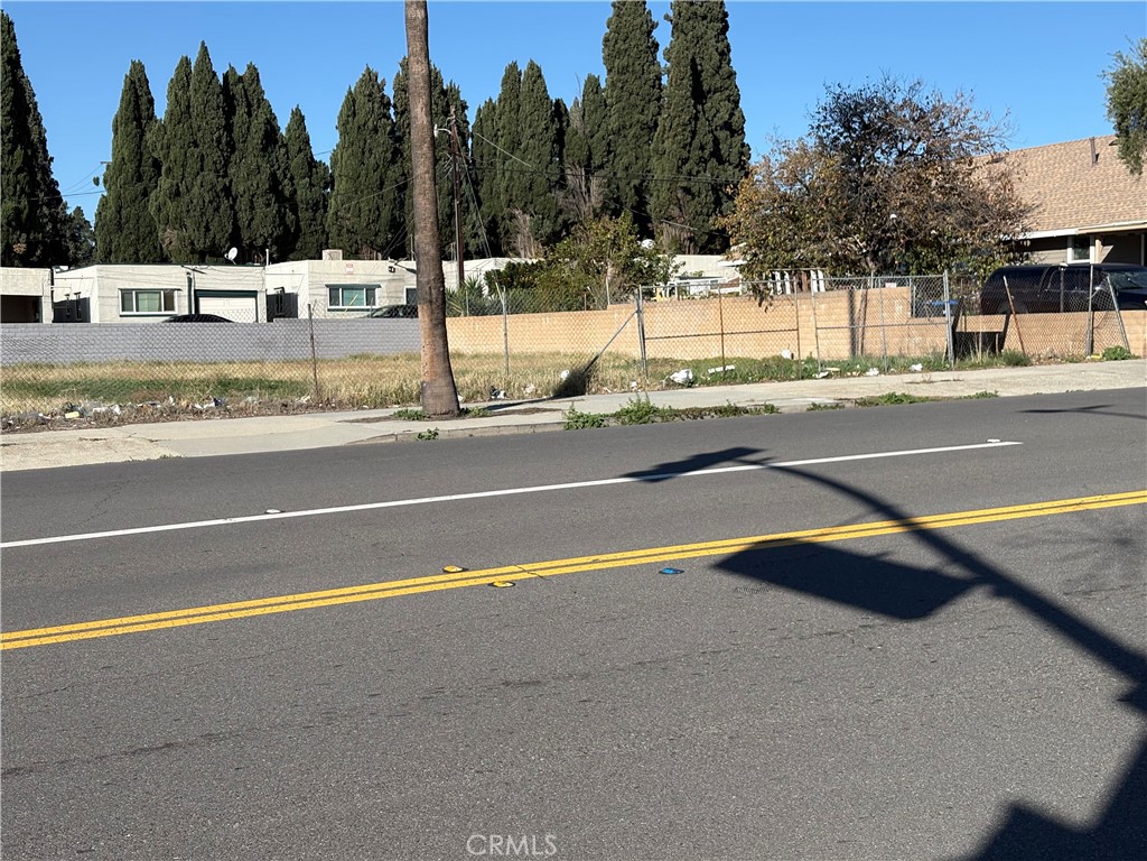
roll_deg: +1.1
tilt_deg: -2.5
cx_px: 574
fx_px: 1723
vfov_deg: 28.0
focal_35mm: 52
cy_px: 430
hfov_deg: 36.8
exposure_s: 1/3448
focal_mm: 5.96
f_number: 1.6
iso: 32
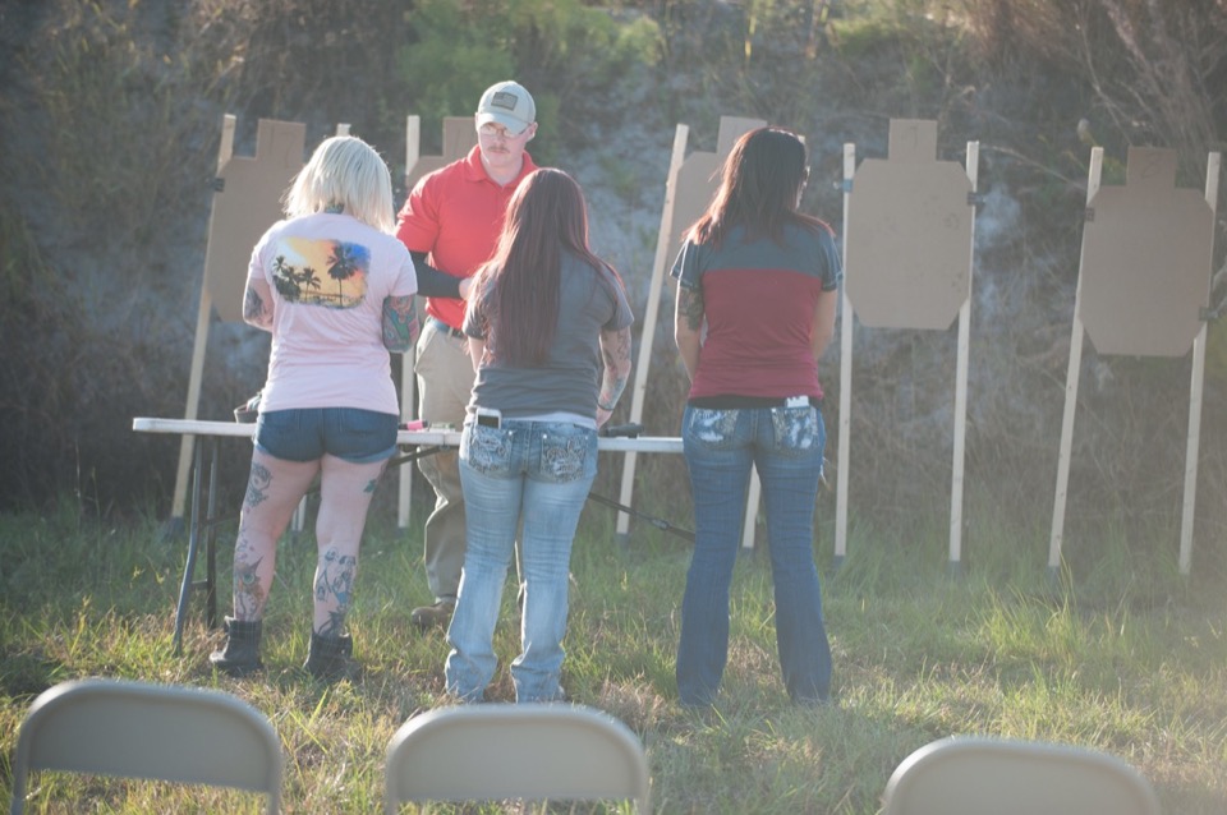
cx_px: 614
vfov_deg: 10.5
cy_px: 408
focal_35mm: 130
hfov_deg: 15.8
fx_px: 4426
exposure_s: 1/2000
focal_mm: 130
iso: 500
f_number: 2.8
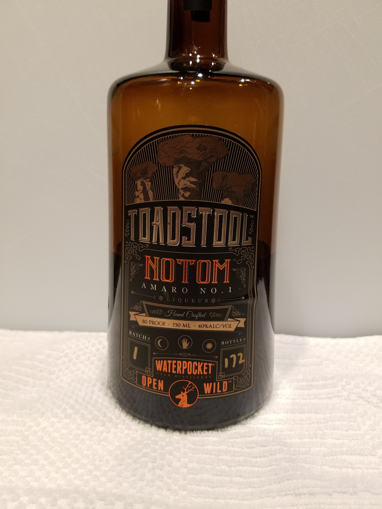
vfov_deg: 67.3
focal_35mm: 26
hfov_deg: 53.1
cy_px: 254
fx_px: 383
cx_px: 191
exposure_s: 1/24
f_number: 1.7
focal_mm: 4.2
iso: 160
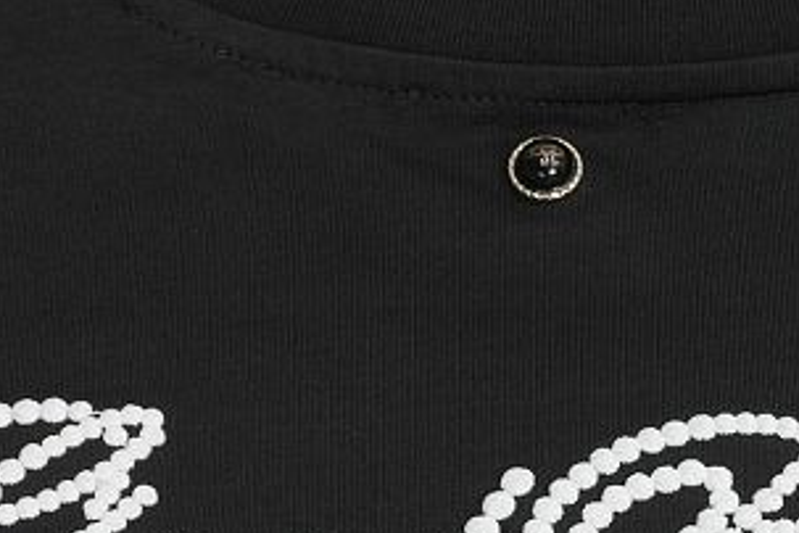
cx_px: 620
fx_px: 3862
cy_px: 640
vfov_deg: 7.8
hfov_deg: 11.8
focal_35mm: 174
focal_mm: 44
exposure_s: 1/160
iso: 1000
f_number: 8
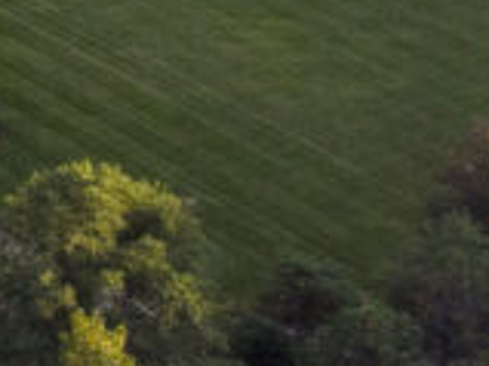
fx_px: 2188
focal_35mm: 155
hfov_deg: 9.9
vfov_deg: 8.8
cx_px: -950
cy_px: -460
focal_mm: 4.5
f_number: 2.8
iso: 100
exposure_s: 1/500
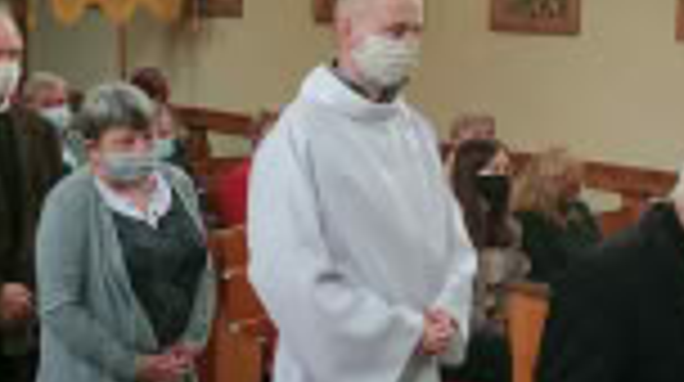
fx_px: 1250
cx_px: 459
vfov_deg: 17.4
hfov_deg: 30.4
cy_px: 166
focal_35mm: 69
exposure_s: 1/33
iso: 250
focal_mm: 3.94
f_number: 1.9
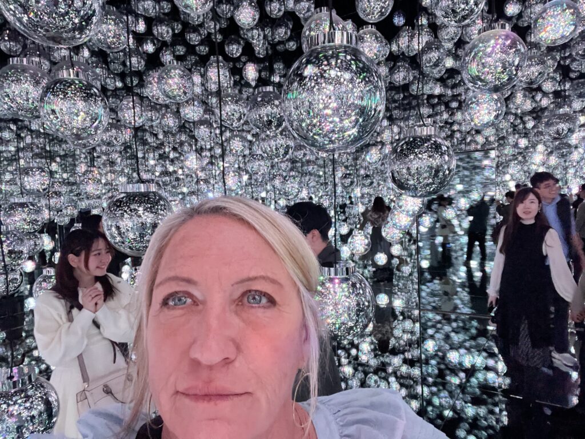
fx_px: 389
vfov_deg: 58.9
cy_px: 220
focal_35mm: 23
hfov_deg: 73.9
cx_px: 292
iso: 640
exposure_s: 1/23
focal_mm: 2.71
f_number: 2.2
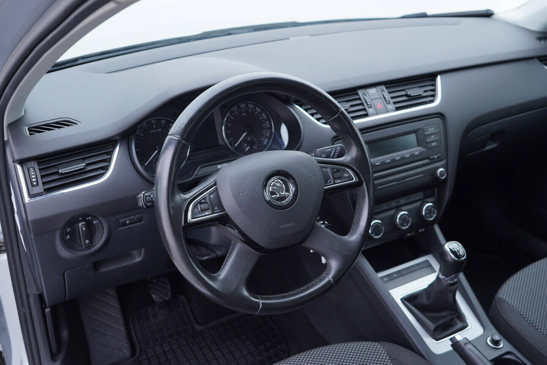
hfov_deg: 53.1
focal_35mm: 36
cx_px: 274
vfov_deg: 36.9
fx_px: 547
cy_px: 182
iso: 160
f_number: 2.8
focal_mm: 24
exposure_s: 1/40
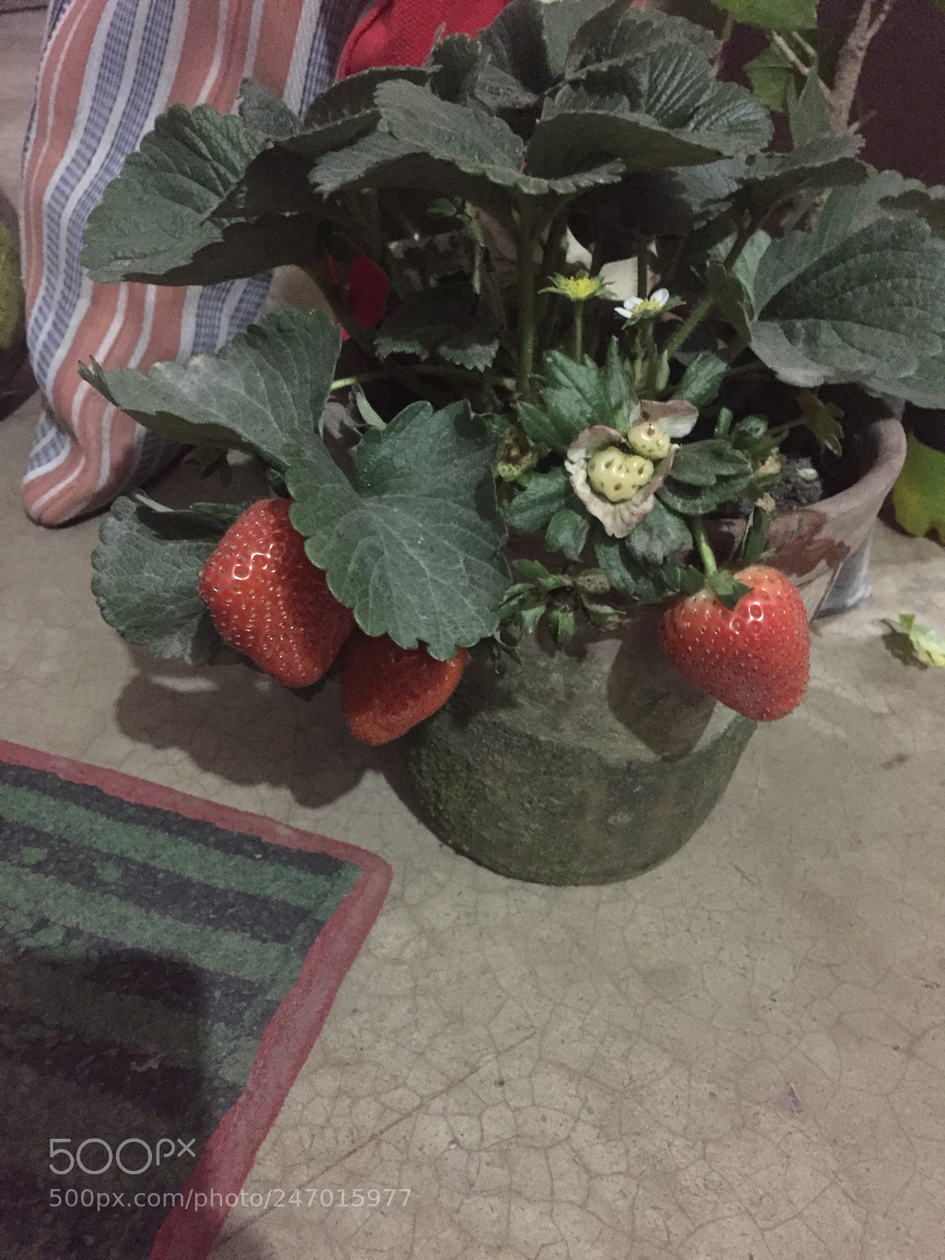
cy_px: 630
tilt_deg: -34.8
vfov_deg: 61.7
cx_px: 472
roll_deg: -3.1
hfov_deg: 48.2
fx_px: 1056
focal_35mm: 29
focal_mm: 4.15
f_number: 2.2
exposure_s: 1/17
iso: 1250
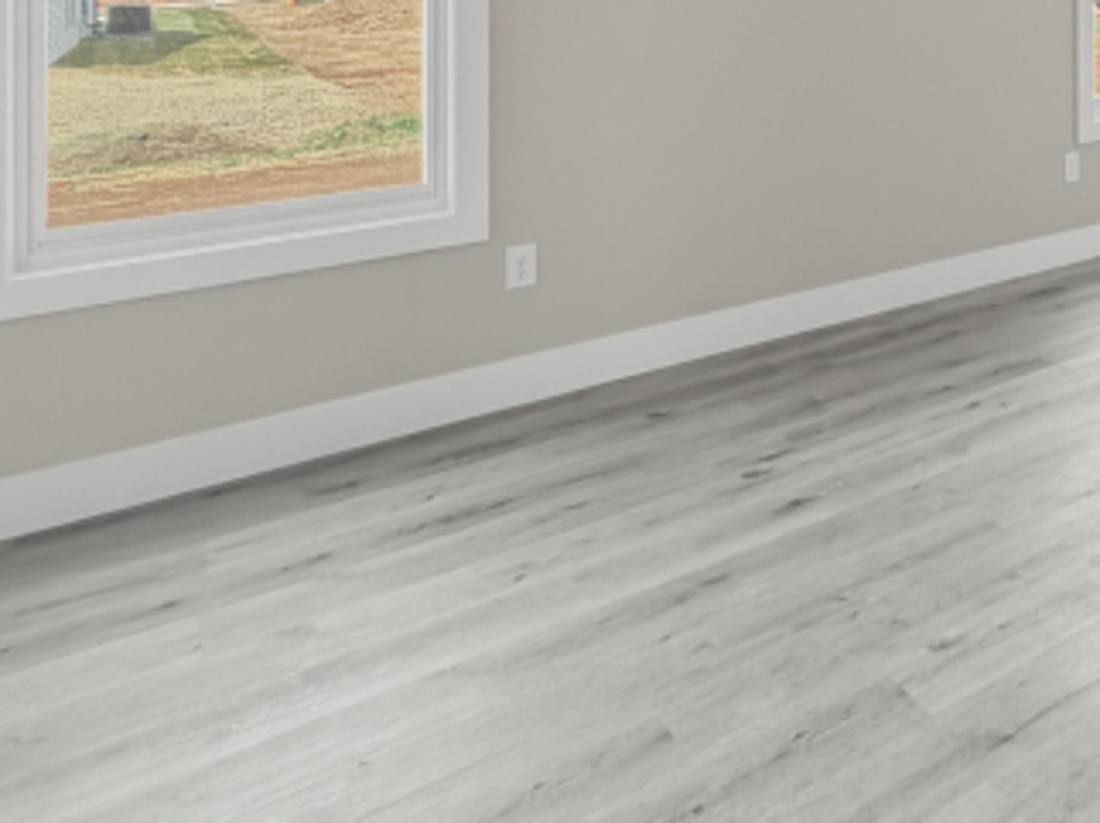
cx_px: 1115
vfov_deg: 45.5
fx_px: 921
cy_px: 154
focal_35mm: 29
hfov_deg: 49.5
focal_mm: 2.2
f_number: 2.2
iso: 125
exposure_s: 1/120
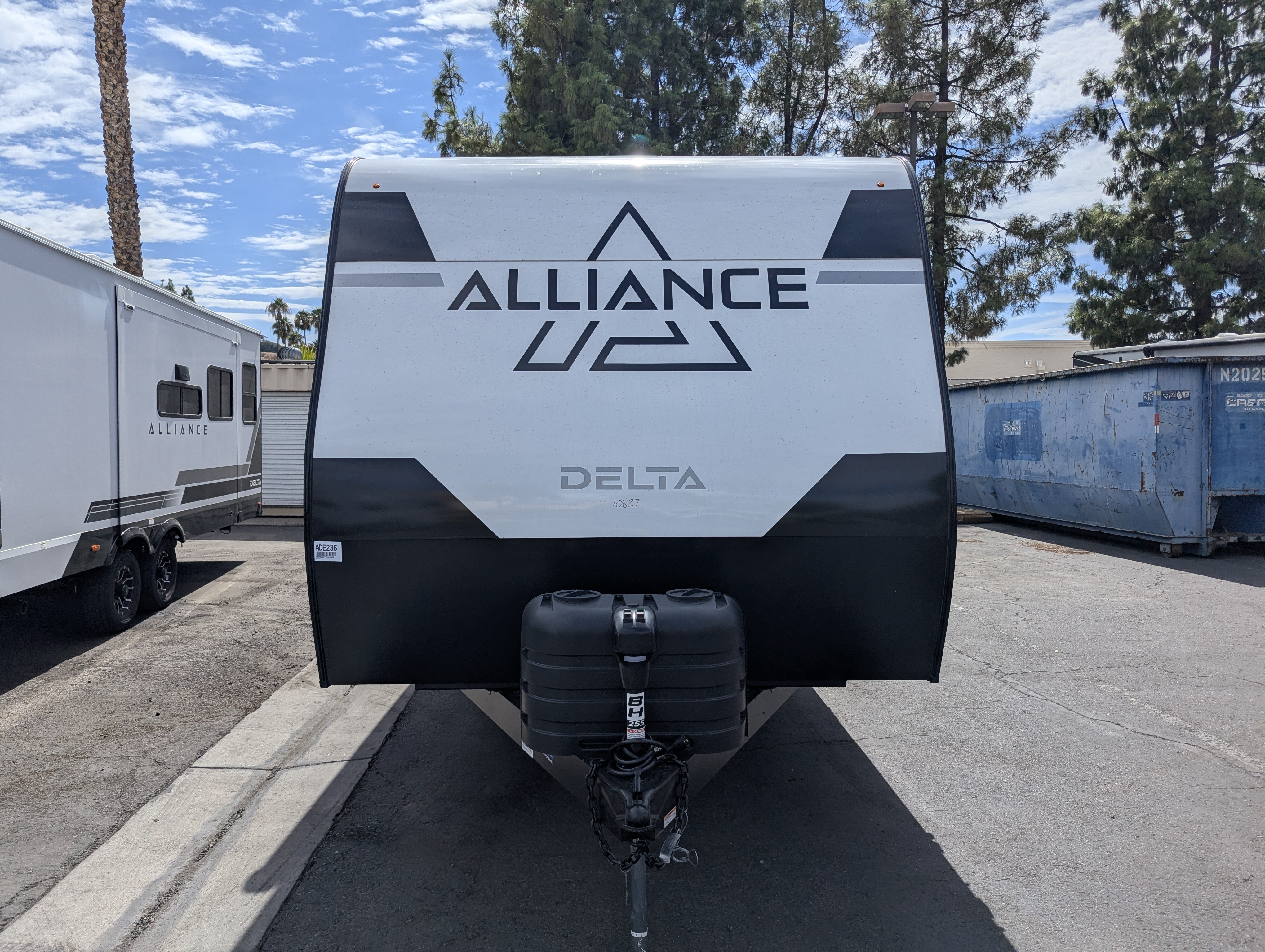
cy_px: 476
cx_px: 632
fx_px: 878
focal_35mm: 24
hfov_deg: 71.5
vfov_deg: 56.9
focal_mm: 6.81
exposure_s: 1/4926
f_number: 1.85
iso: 50
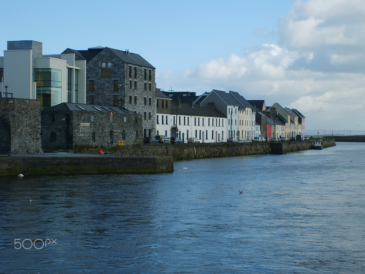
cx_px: 182
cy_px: 137
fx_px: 854
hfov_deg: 24.1
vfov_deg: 18.2
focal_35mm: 81
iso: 50
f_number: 4.2
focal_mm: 13.7
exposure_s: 1/350
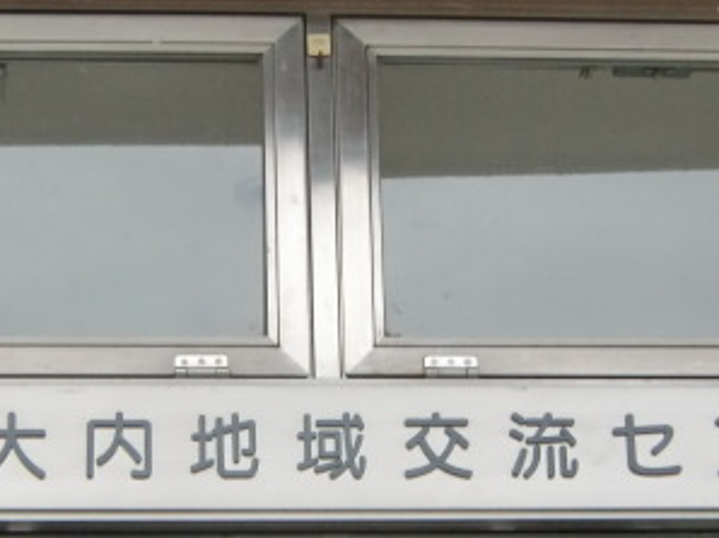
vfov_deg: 14.6
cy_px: 388
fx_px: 2096
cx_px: 306
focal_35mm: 101
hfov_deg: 19.5
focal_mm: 8.4
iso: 160
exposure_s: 1/60
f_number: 4
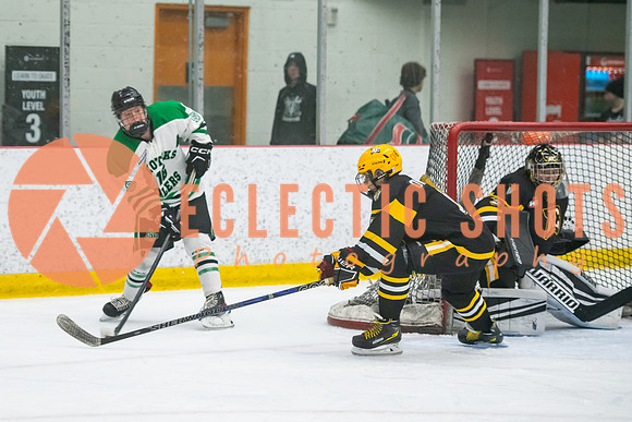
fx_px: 2806
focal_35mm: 160
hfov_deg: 12.8
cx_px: 183
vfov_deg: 8.6
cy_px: 200
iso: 4000
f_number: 2.8
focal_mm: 112
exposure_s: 1/800
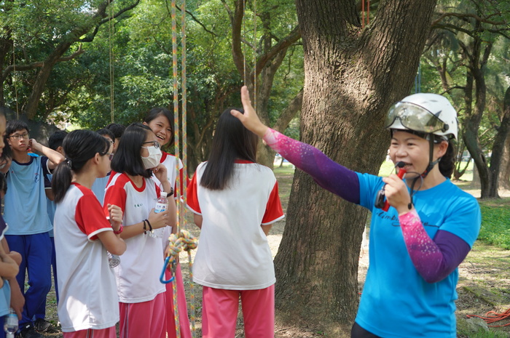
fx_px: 750
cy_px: 169
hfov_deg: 37.6
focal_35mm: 53
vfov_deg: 25.5
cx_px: 255
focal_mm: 53
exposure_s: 1/160
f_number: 4.5
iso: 320
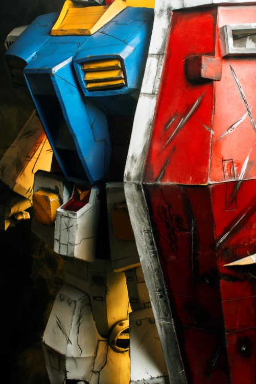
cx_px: 123
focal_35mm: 67
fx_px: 715
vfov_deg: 30.1
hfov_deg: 20.3
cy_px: 191
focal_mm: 28
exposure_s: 1/125
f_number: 9
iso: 100
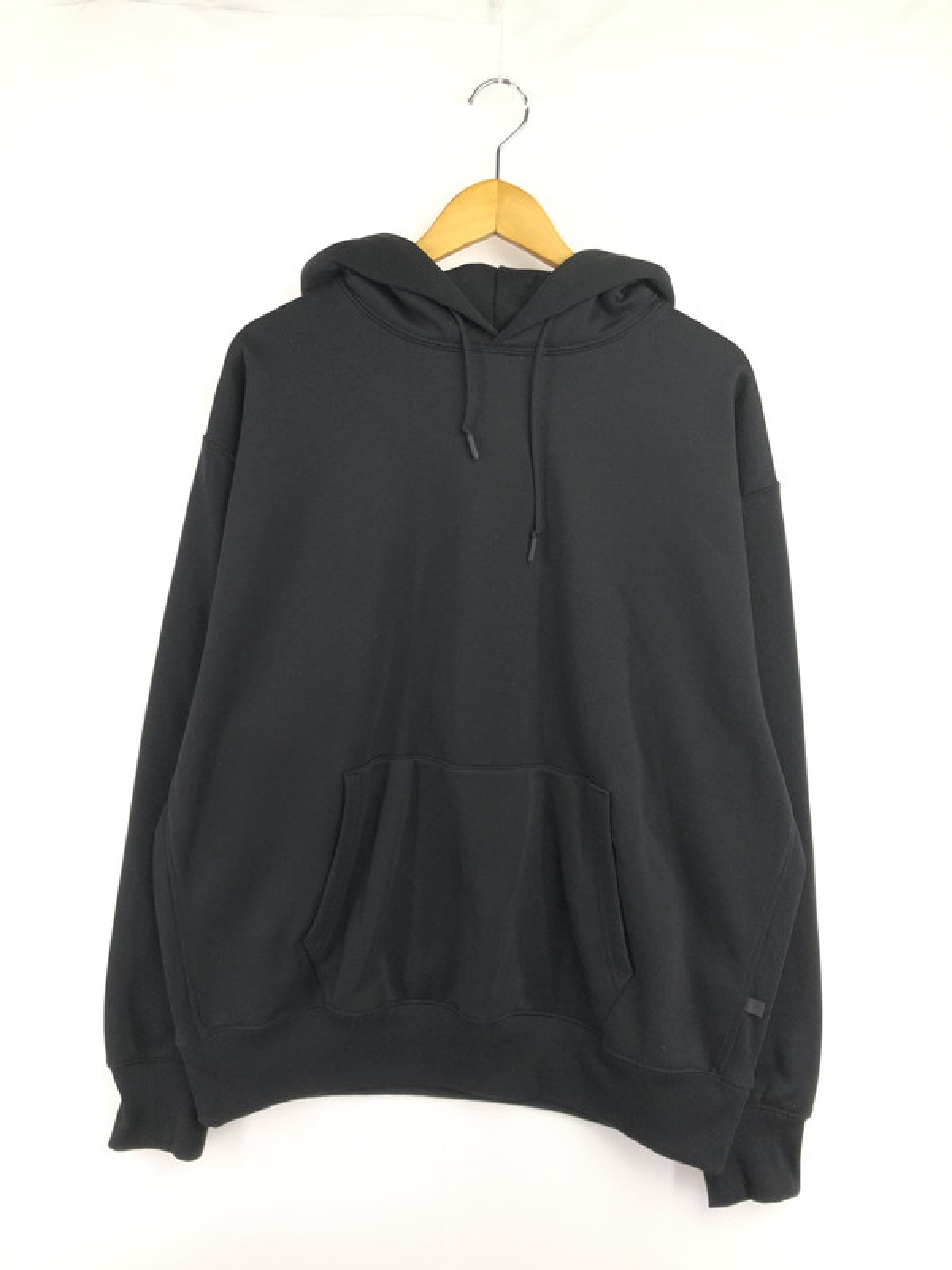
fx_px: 1027
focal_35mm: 28
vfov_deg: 63.4
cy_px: 635
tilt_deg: -22.7
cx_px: 476
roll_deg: -1.7
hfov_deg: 49.7
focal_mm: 4
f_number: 1.8
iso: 32
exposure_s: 1/100
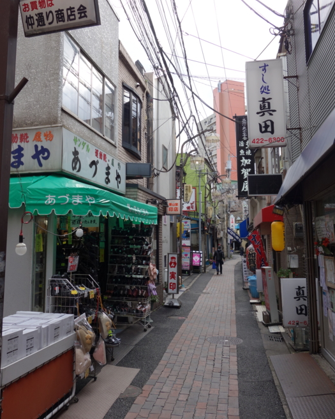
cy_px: 188
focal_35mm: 32
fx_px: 397
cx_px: 166
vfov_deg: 55.6
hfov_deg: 45.8
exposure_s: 1/125
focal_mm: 10.4
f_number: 5.6
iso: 160
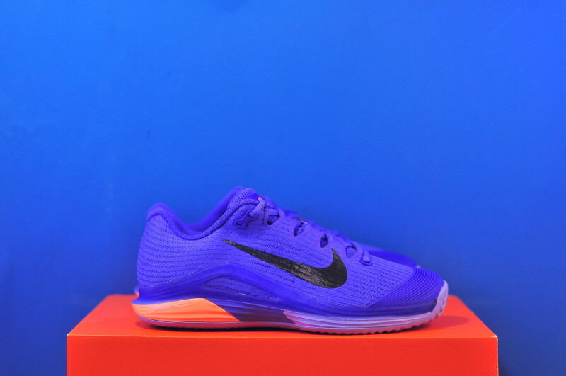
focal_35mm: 75
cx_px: 283
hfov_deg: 27.0
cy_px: 188
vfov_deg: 18.1
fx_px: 1177
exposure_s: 1/320
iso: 250
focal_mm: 50
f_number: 2.5
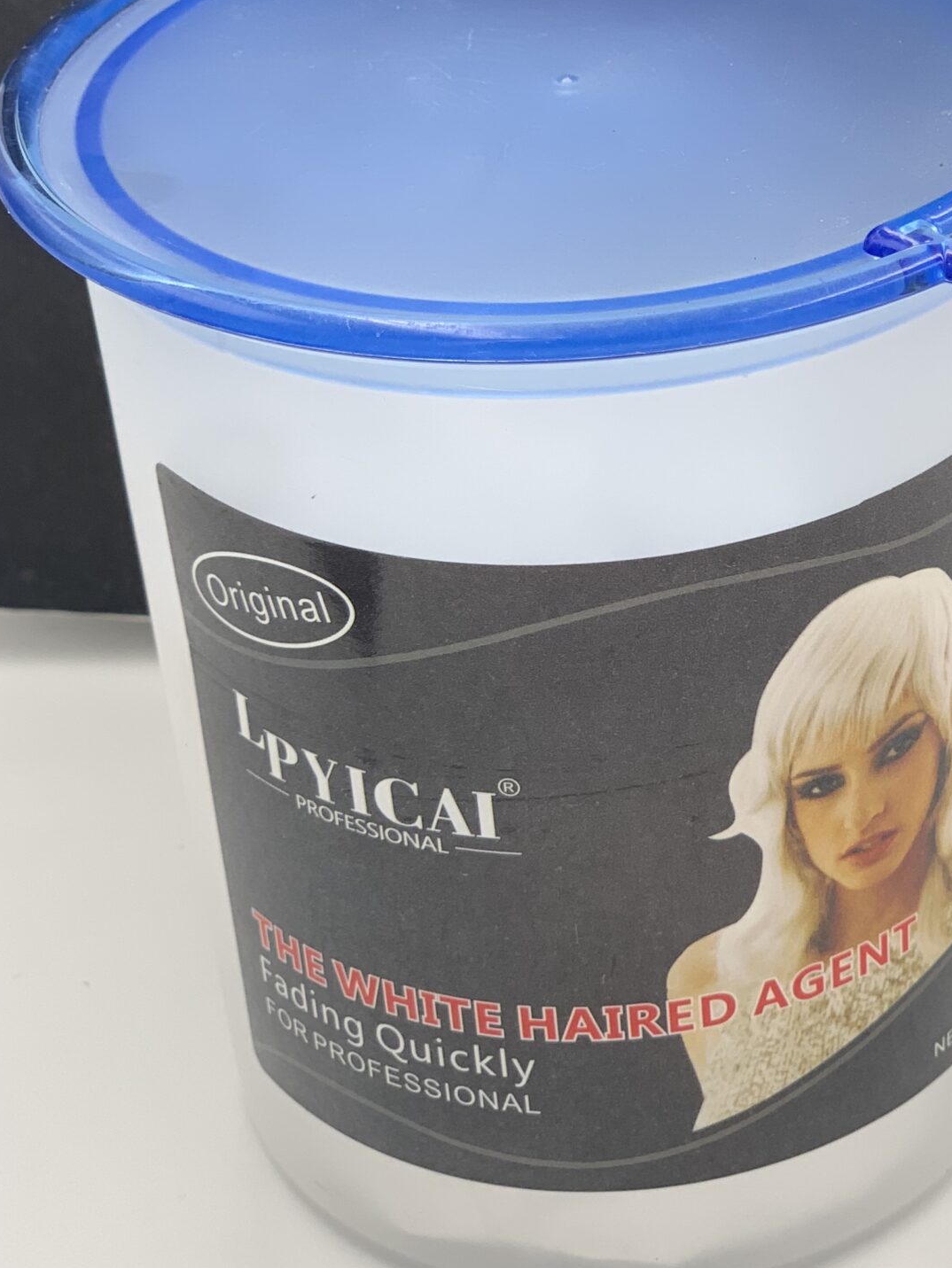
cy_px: 455
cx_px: 769
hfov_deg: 15.8
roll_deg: -0.7
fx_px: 3409
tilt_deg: -27.9
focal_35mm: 93
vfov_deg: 21.0
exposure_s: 1/120
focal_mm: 6
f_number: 2.4
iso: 20
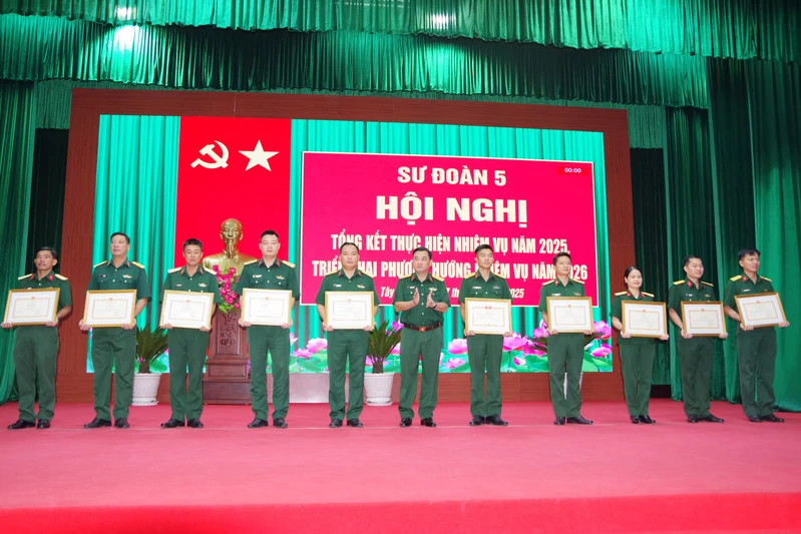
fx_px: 690
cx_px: 400
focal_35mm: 31
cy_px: 267
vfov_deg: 42.3
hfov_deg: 60.3
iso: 1600
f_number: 5.6
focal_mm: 21
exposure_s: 1/125
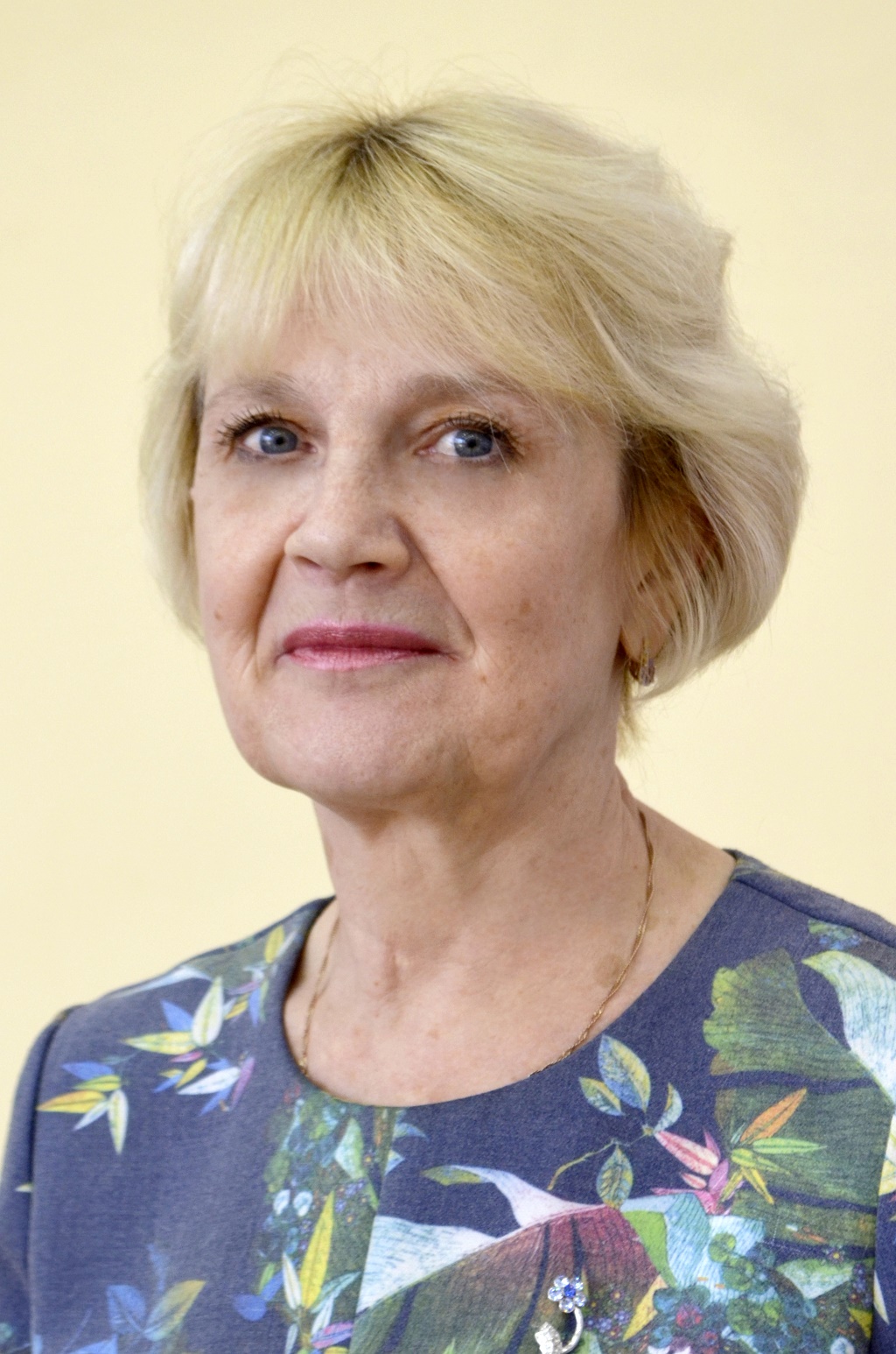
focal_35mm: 69
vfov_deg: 29.3
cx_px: 448
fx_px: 2587
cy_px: 677
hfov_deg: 19.6
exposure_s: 1/60
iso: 450
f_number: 5.3
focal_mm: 46
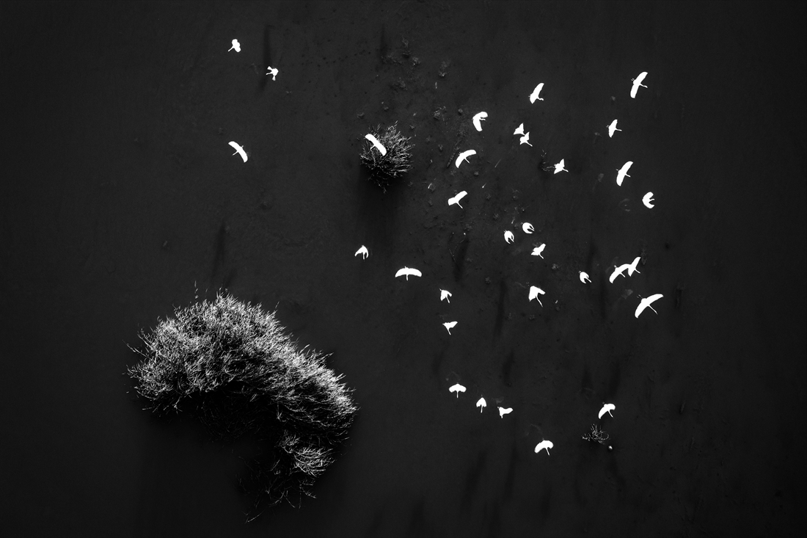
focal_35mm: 28
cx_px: 404
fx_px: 628
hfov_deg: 65.5
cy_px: 269
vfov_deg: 46.4
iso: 100
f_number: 5.6
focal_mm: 10.26
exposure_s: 1/120
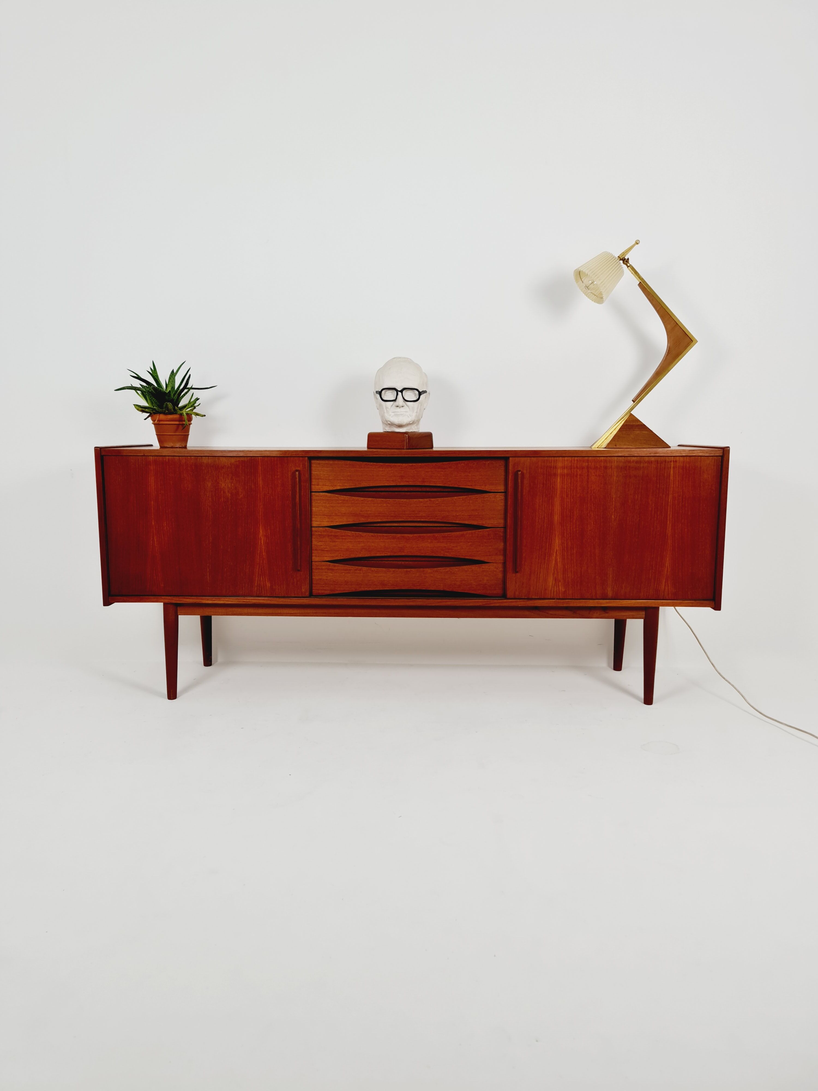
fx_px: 788
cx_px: 409
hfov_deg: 54.9
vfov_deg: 69.4
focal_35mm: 25
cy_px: 546
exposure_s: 1/100
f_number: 1.8
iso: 80
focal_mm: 7
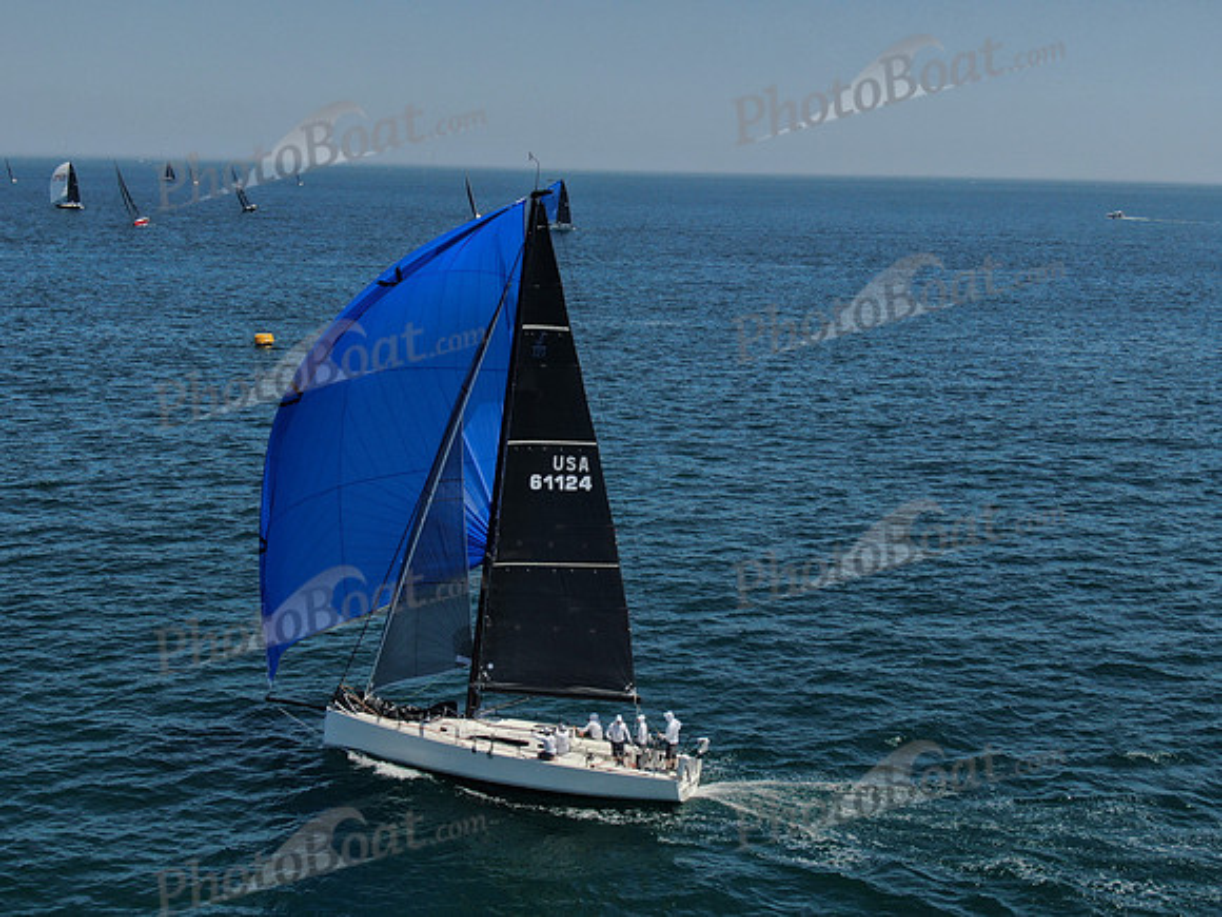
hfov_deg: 39.7
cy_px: 458
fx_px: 1694
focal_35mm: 48
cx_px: 611
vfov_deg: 30.3
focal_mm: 8.6
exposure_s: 1/1600
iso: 100
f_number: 3.8
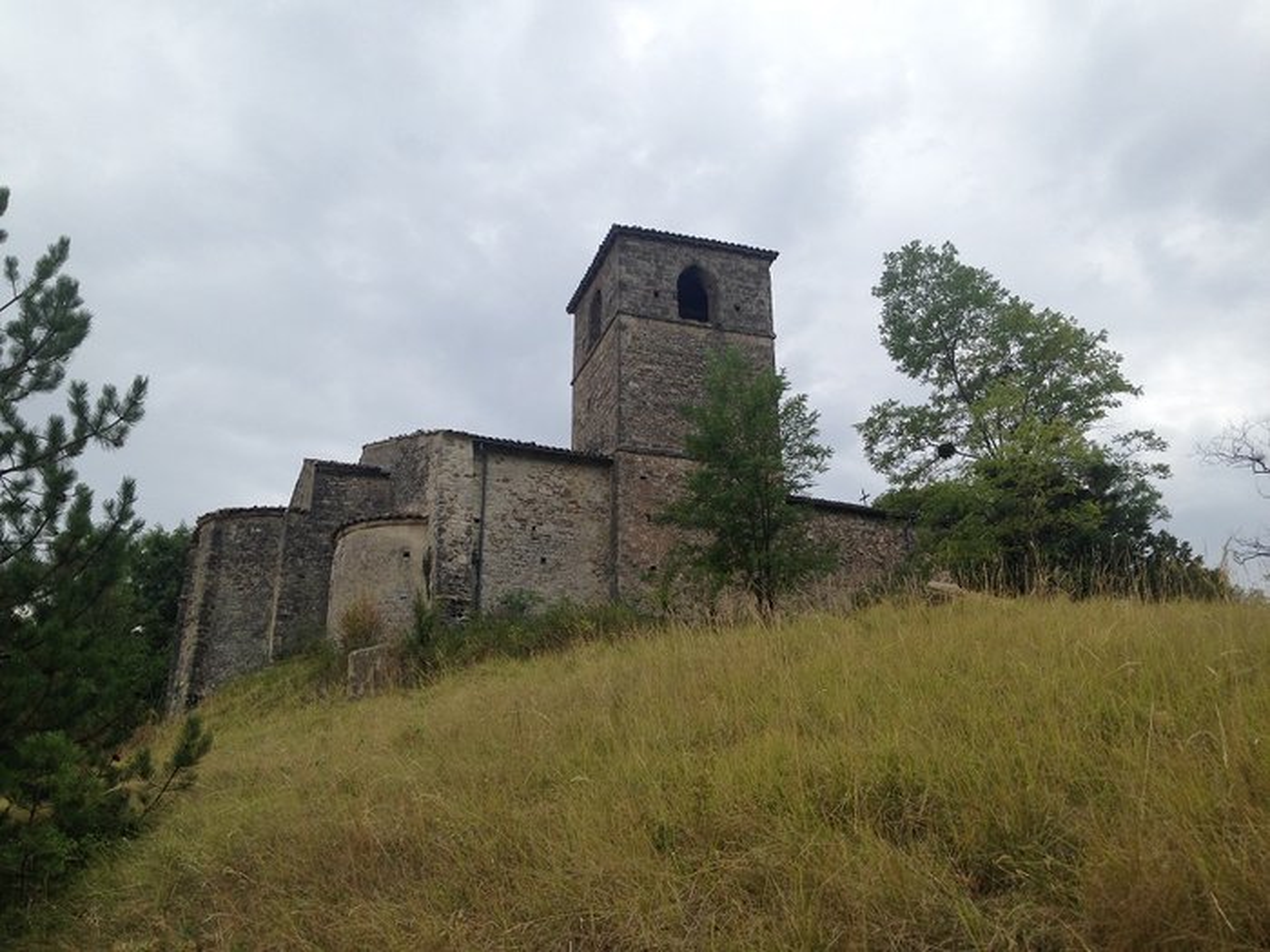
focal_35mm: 33
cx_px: 635
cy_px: 476
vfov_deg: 42.9
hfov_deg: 55.4
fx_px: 1211
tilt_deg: +22.5
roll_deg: +0.2
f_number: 2.4
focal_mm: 4.12
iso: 50
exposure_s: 1/497
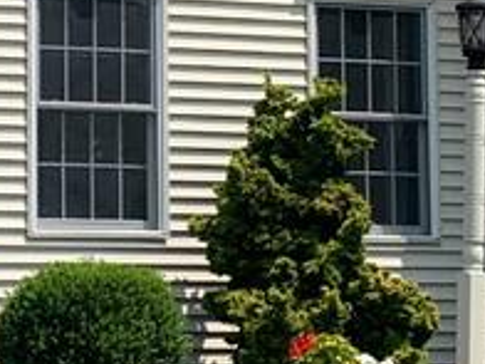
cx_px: -74
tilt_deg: +6.7
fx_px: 2676
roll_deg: +0.3
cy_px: 32
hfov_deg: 10.2
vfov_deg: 7.8
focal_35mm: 191
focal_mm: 4.25
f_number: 1.8
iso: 25
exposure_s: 1/2481
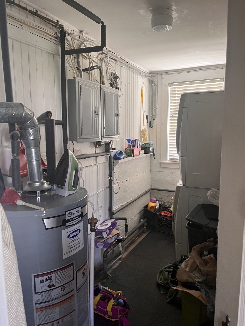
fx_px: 245
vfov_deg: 67.3
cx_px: 122
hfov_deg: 53.1
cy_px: 163
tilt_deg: -3.0
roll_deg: +1.8
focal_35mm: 26
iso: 200
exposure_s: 1/60
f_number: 1.6
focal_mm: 5.1
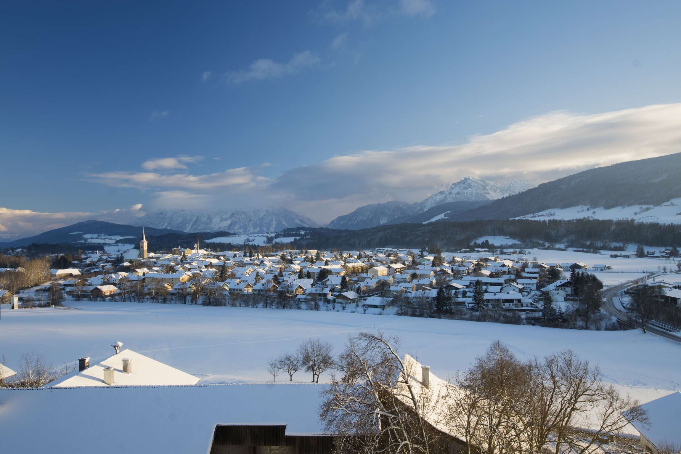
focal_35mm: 30
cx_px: 340
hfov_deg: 61.9
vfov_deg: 43.6
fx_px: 567
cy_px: 227
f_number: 11
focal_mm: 20
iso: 100
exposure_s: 1/25
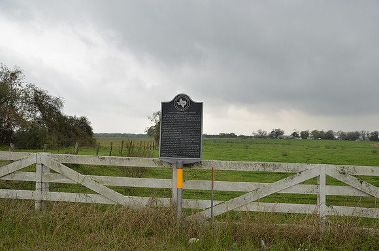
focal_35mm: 36
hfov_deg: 53.2
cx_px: 190
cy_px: 126
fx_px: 378
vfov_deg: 36.7
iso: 250
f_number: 5.6
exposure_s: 1/125
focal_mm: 24
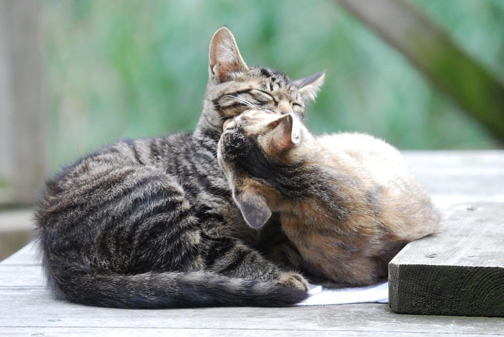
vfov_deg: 4.0
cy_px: 168
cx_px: 252
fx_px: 4835
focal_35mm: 345
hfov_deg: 6.0
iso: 800
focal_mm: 230
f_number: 6.3
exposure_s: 1/200
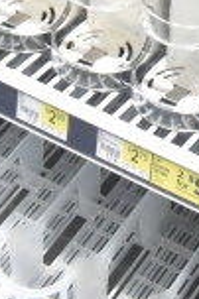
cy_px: -459
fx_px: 1355
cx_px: 162
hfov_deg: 8.4
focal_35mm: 163
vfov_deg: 10.5
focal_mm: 18
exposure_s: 1/30
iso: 800
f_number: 3.5
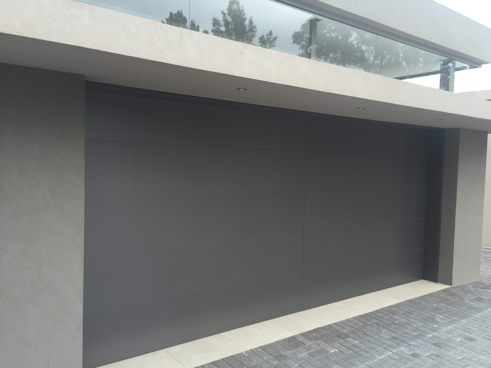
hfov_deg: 61.7
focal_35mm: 29
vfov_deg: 48.2
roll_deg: -1.6
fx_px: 411
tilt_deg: -2.7
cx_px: 246
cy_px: 184
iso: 32
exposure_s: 1/425
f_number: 2.2
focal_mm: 4.15
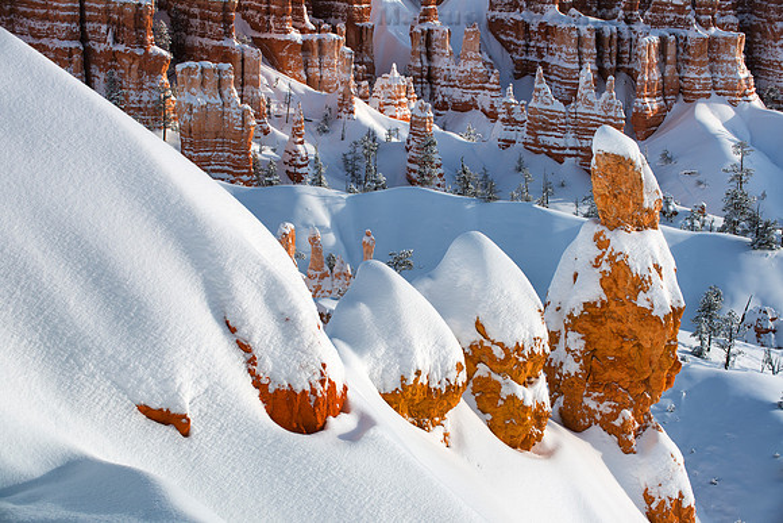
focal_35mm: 102
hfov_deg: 20.0
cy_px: 262
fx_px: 2219
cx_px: 392
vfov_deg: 13.4
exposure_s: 1/30
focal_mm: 102
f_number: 13
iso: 100
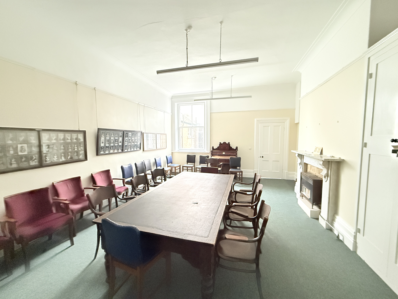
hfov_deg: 102.1
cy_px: 150
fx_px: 161
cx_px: 199
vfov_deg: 85.7
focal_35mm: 14
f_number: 2.2
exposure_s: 1/60
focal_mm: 2.22
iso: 1250
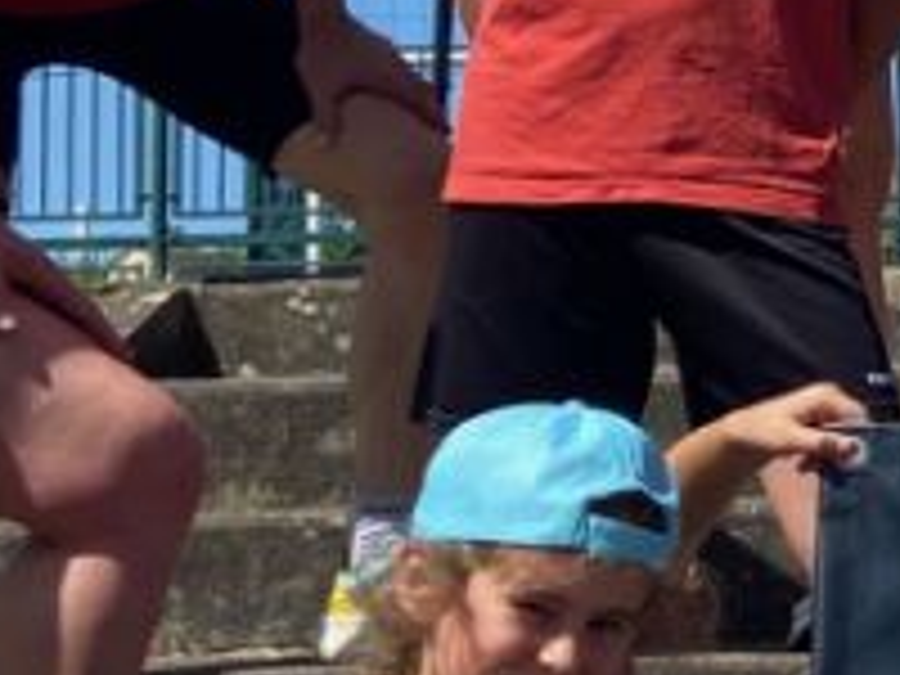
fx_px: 3536
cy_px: 189
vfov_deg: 10.9
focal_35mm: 136
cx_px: 1449
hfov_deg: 13.5
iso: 32
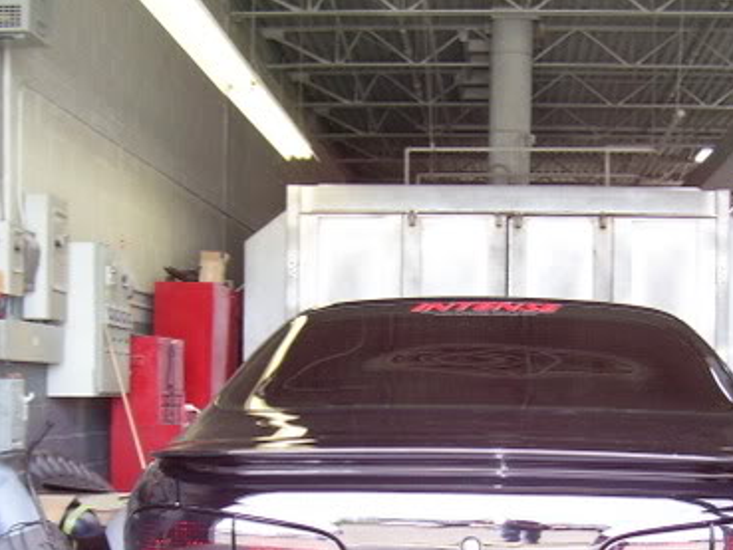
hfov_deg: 32.5
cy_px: 441
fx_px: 1250
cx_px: 473
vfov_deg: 24.4
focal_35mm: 59
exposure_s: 1/60
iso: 125
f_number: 2.7
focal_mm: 5.6
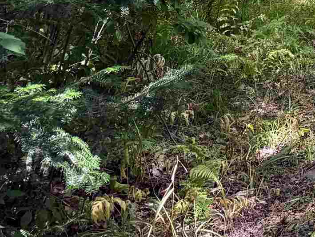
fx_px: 947
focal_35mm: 104
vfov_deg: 12.2
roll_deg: -1.1
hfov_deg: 14.9
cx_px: 654
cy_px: -274
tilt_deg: +5.4
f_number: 1.78
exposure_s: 1/314
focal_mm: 6.76
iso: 80
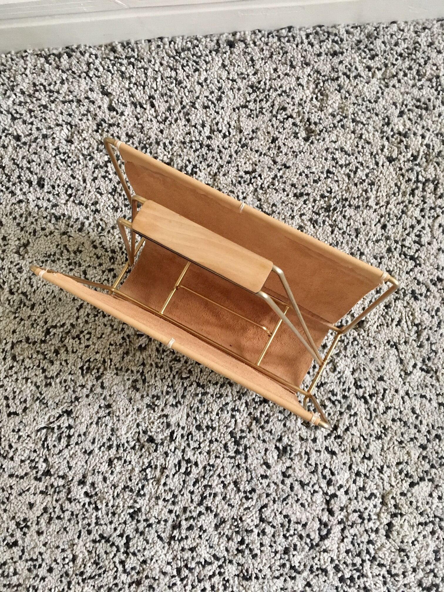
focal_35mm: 29
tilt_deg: -78.7
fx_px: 496
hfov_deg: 48.2
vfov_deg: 61.7
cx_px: 222
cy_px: 296
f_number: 2.2
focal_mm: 4.15
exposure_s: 1/20
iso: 200
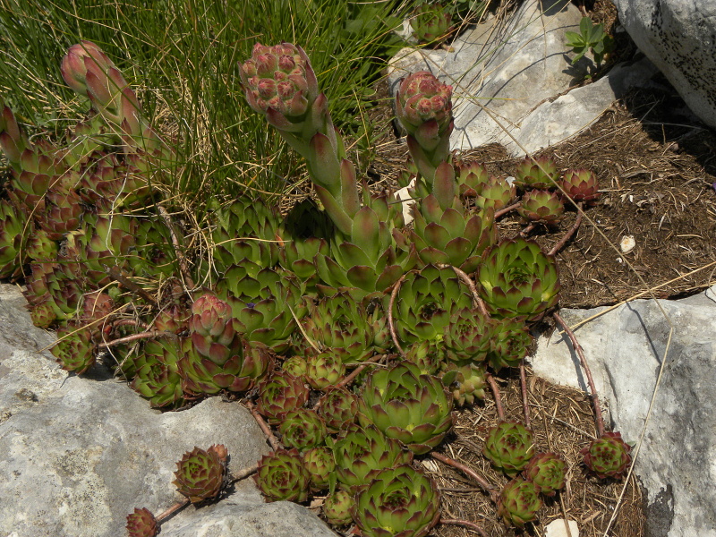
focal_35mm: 52
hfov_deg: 36.8
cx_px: 358
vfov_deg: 28.0
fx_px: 1076
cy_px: 268
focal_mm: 9.2
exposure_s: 1/640
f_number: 7.1
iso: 100
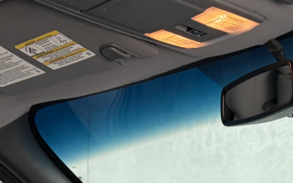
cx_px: 385
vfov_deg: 11.9
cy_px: 362
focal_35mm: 98
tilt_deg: -3.6
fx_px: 783
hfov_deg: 19.5
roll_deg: -1.2
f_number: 1.6
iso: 100
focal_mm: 5.96
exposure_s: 1/60
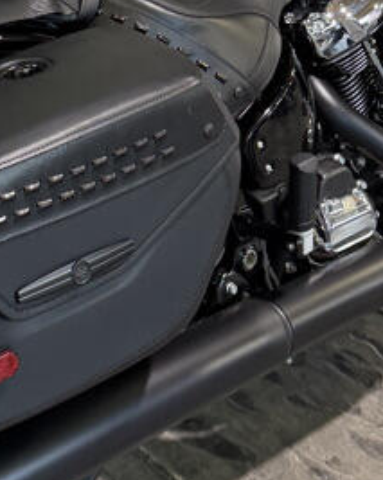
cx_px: 95
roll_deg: +1.0
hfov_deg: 17.0
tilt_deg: -22.9
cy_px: 58
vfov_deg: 20.9
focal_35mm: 90
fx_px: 1277
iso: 200
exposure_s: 1/60
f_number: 1.78
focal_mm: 6.76
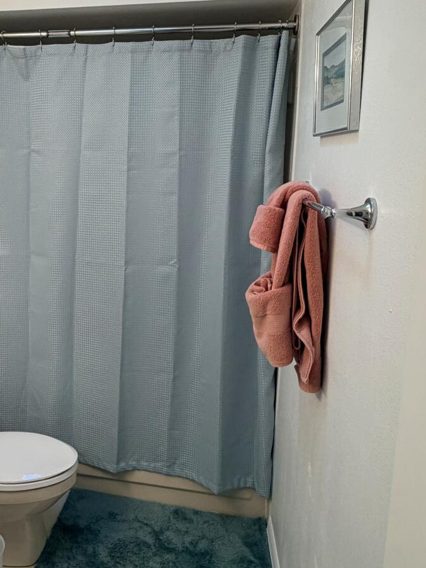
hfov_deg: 43.9
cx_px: 106
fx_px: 509
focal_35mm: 31
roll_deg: -1.4
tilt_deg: -9.5
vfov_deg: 58.1
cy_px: 245
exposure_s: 1/120
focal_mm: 2.22
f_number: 2.2
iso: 160
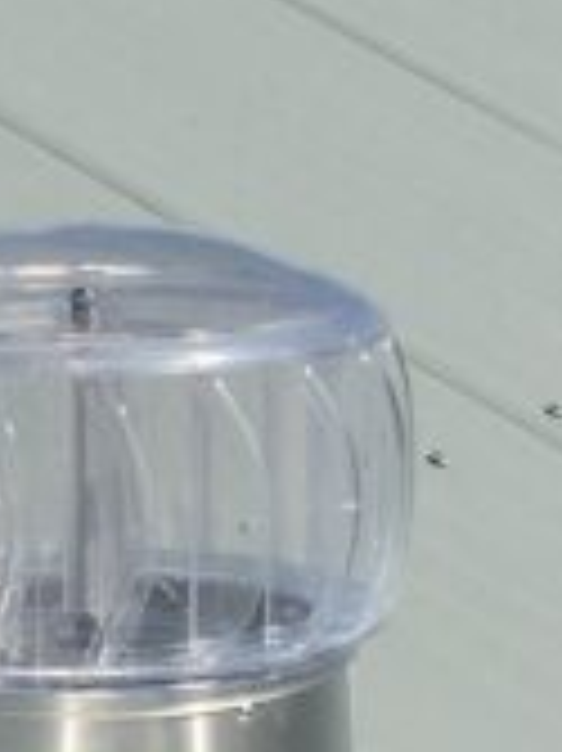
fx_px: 3858
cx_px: 90
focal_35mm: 178
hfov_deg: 8.3
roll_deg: +0.9
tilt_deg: -11.9
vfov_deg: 11.1
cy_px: 612
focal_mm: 4.15
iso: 25
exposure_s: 1/3344
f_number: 2.2
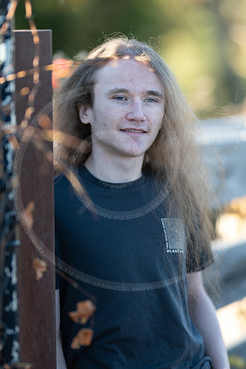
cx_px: 123
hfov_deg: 10.8
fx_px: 1302
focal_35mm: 127
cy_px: 184
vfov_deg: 16.1
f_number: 1.2
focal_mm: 85
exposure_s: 1/640
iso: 64
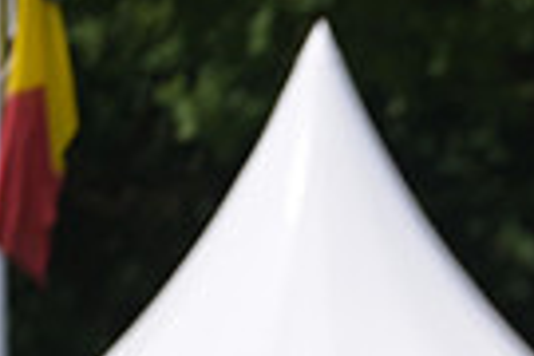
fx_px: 22990
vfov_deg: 0.9
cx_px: 1072
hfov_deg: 1.3
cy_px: 682
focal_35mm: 1550
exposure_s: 1/1250
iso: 160
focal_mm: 360
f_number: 5
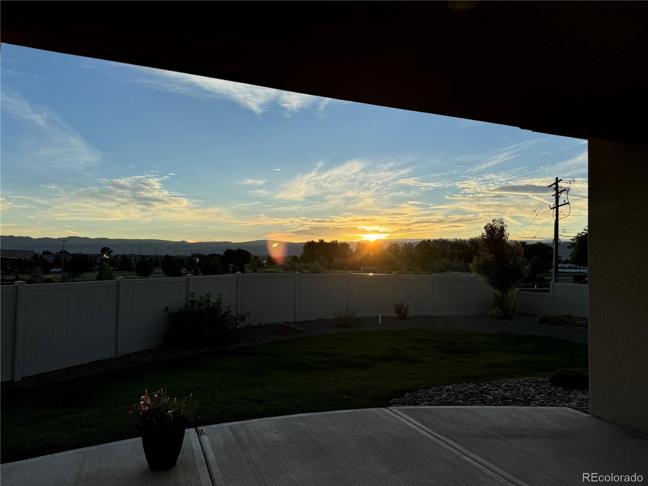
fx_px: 449
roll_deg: -1.0
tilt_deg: +2.5
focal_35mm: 24
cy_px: 243
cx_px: 324
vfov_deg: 56.8
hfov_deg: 71.6
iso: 80
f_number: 1.78
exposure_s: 1/2959
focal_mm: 6.76
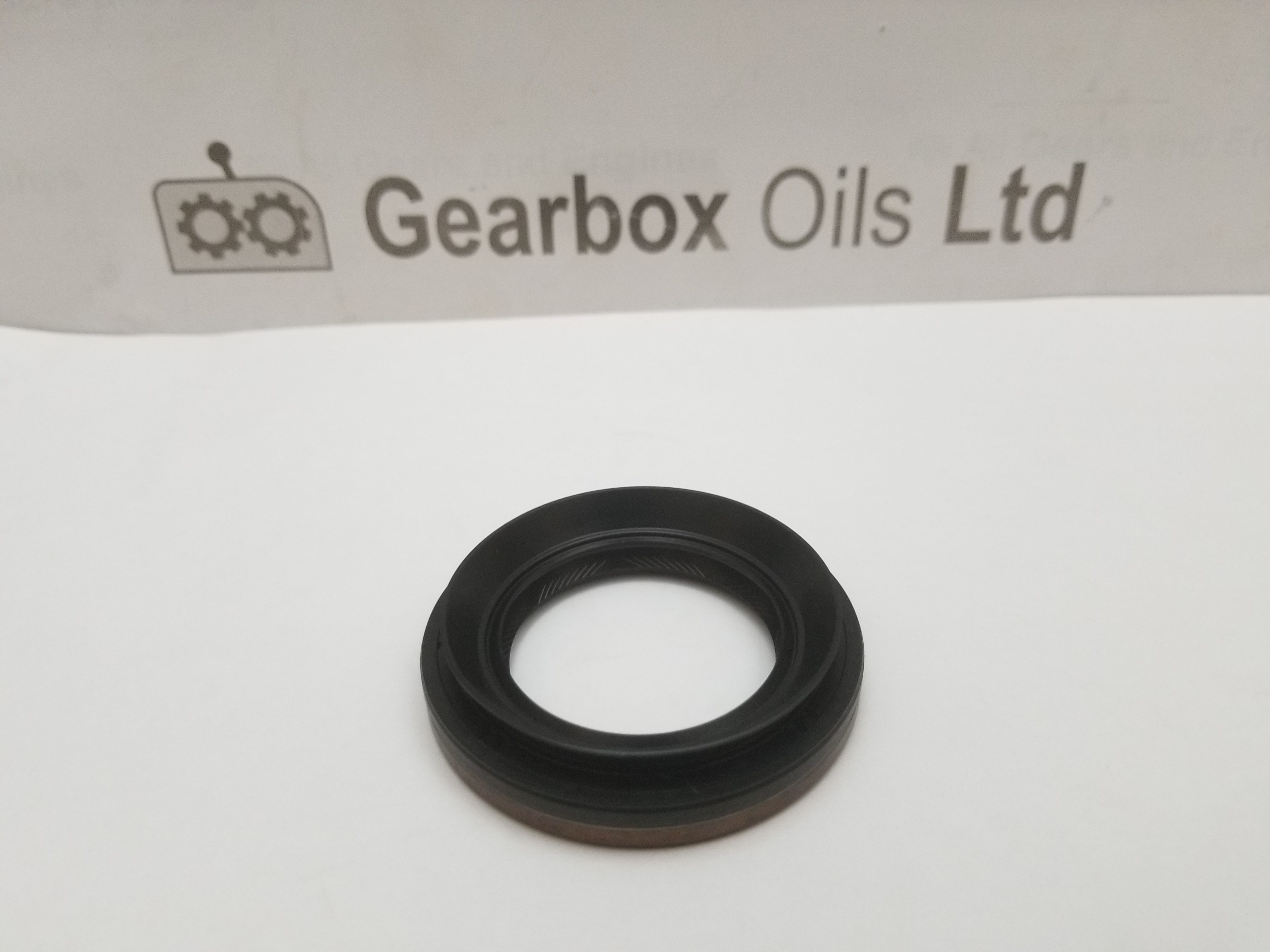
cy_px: 476
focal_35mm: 26
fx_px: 954
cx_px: 635
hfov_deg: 67.3
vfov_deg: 53.1
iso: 160
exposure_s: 1/33
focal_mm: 4.25
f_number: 1.7
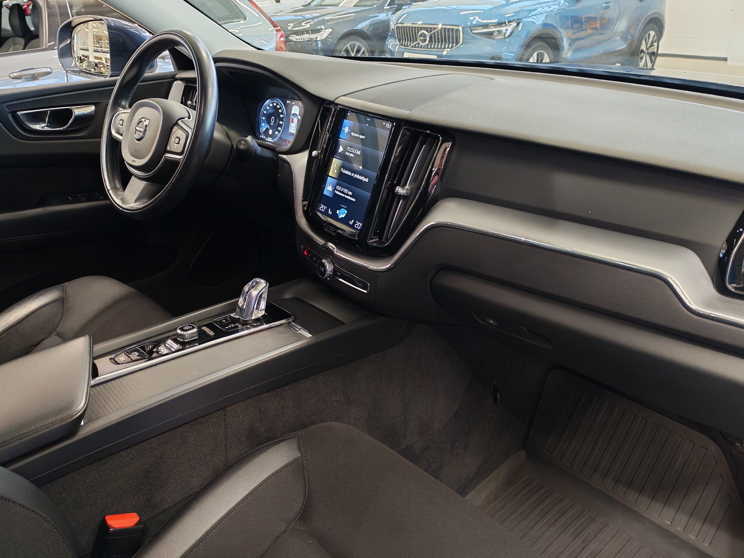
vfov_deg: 46.8
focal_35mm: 30
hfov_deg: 60.0
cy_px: 279
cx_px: 372
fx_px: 645
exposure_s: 1/50
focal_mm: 6.12
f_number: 1.9
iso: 640
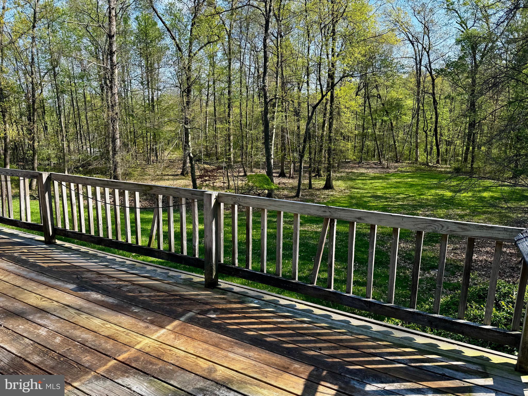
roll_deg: -0.1
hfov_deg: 71.6
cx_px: 264
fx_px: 366
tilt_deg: -11.7
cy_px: 198
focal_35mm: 24
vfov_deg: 56.8
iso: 80
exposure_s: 1/952
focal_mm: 6.76
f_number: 1.78
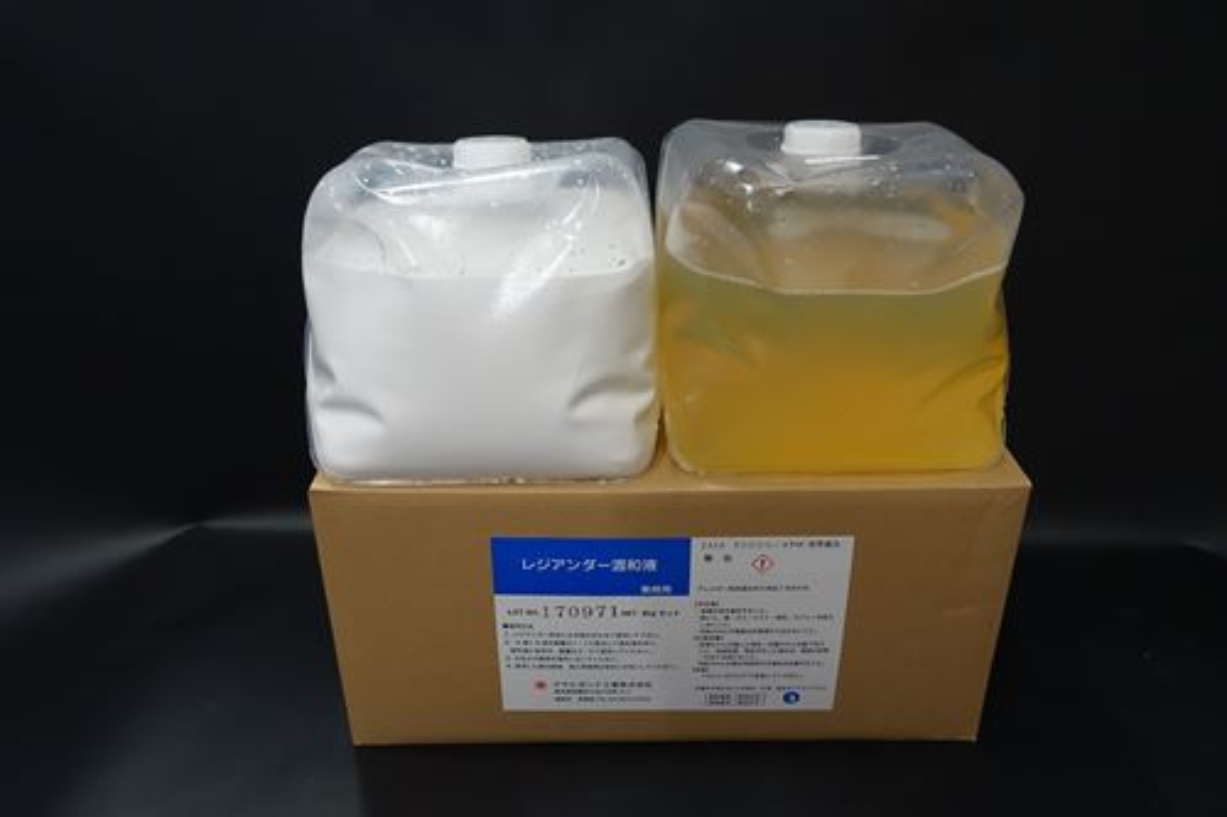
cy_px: 408
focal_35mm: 30
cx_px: 614
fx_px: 1022
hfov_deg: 61.9
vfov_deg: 43.6
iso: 800
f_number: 2.5
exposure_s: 1/30
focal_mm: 11
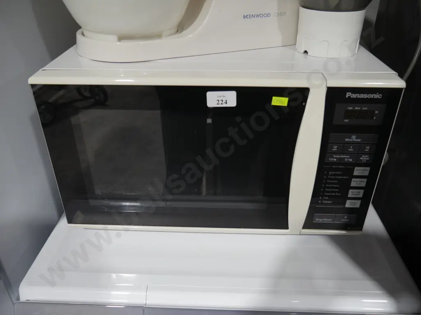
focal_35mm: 28
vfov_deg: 49.7
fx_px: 341
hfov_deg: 63.4
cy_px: 158
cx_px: 210
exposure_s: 1/60
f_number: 3.5
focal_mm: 14
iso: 320
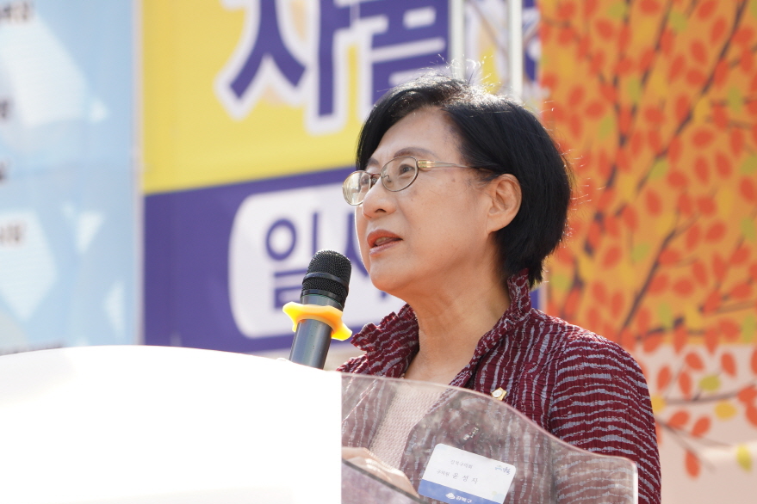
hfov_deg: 9.6
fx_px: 4521
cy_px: 440
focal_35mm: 215
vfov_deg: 6.4
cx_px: 162
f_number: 4.5
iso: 100
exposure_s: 1/160
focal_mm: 105
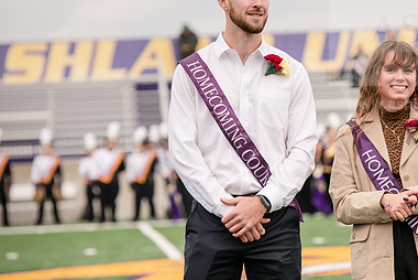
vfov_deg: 5.6
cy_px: 127
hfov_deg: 8.4
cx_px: 296
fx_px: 2835
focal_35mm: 244
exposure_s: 1/1250
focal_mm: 160
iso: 320
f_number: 4.5
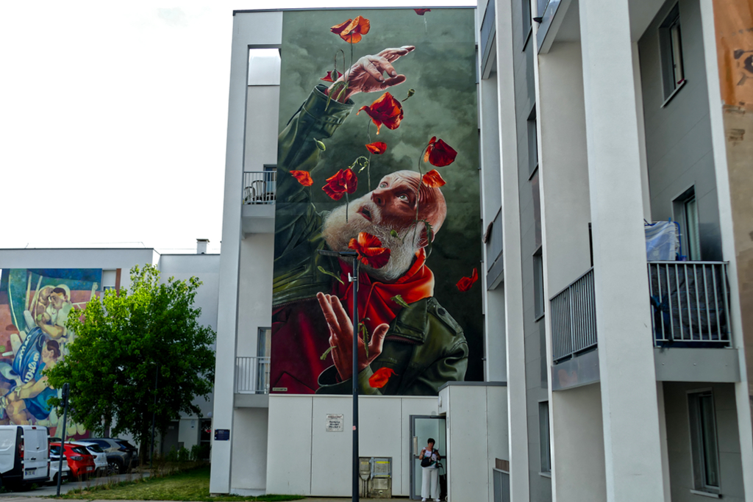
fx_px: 711
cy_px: 251
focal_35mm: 34
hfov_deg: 55.8
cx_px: 376
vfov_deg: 38.9
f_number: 3.1
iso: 125
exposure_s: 1/800
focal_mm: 12.4
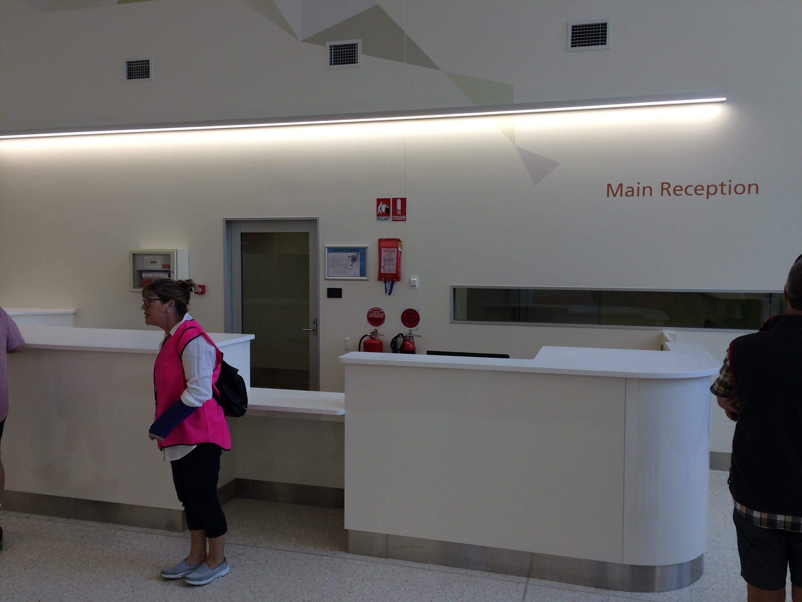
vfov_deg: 48.2
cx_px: 401
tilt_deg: -3.0
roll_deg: -0.6
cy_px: 301
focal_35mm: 29
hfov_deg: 61.7
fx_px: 672
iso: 40
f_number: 2.2
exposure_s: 1/100
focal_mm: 4.15
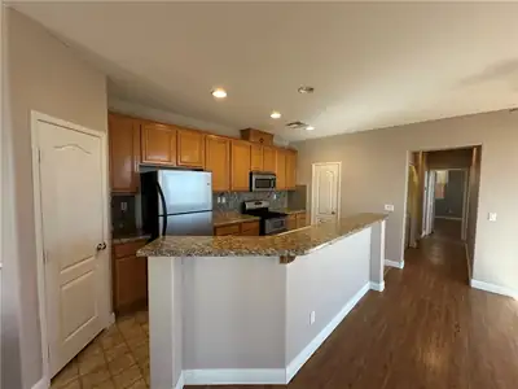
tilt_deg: -3.4
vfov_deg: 85.7
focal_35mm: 14
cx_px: 259
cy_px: 194
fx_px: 209
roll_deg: +0.6
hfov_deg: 102.1
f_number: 2.2
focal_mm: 2.22
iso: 250
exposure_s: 1/120
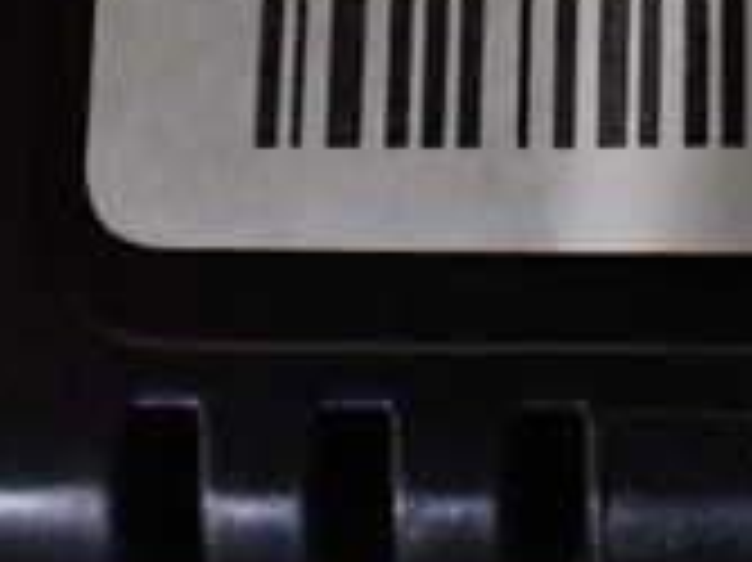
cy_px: -315
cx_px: 757
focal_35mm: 108
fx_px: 2345
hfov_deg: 17.8
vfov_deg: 12.9
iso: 800
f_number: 2.3
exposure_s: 1/100
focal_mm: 5.4
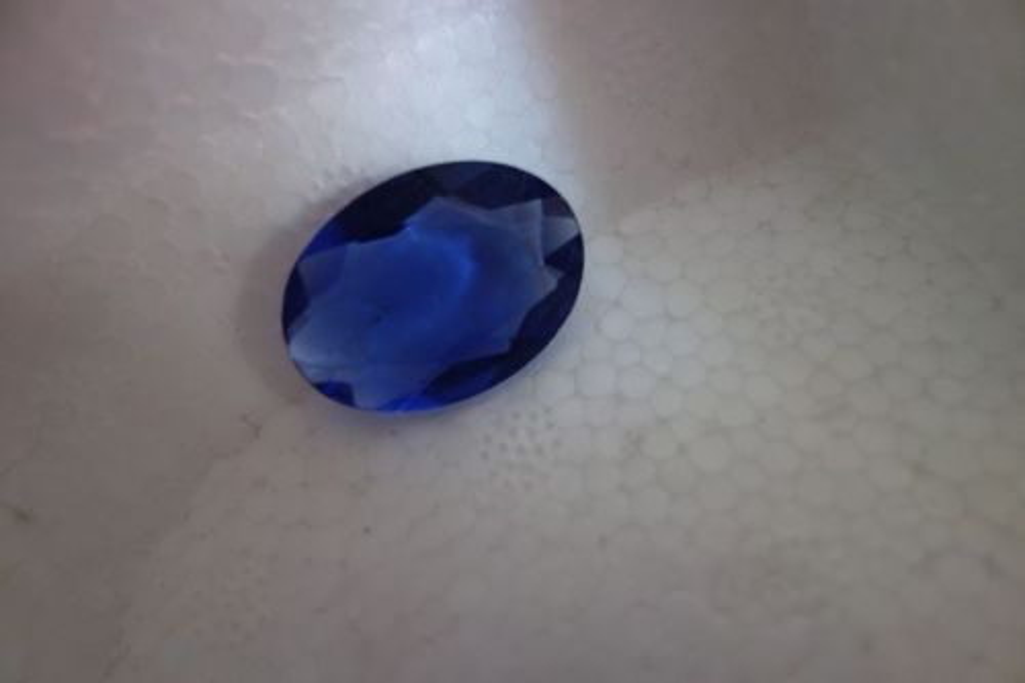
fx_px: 797
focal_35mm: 28
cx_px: 512
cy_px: 342
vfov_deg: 46.4
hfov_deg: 65.5
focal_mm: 10.4
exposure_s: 1/40
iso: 125
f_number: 1.8
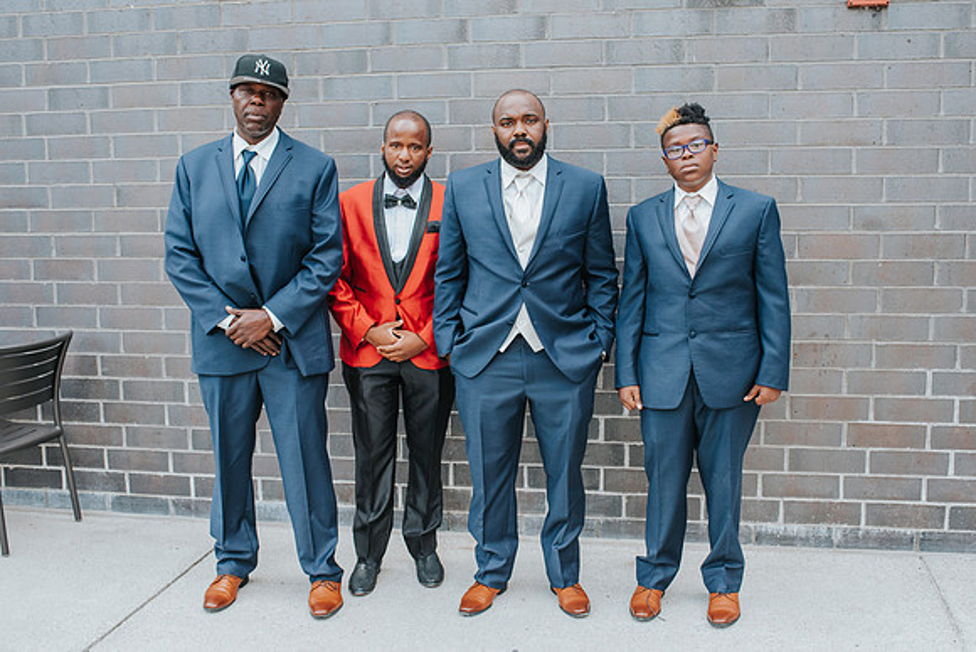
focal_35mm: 40
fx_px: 1077
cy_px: 311
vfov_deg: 33.6
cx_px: 480
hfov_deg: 48.7
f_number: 3.2
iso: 1250
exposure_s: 1/2000
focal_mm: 35
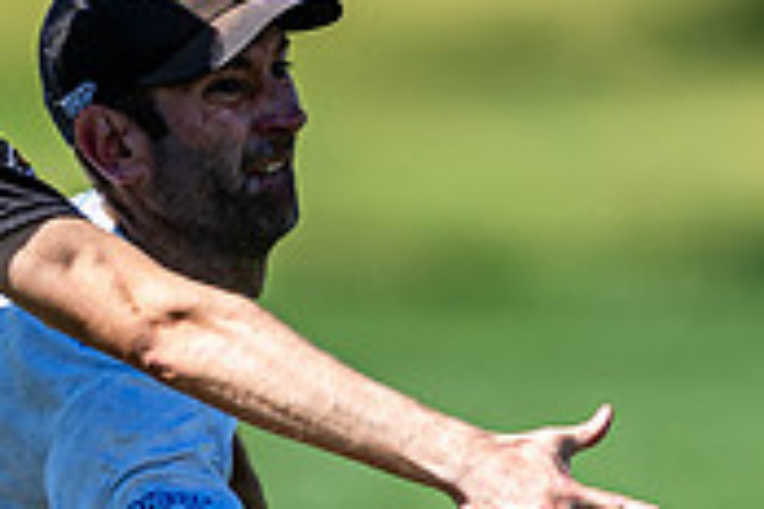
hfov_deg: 1.0
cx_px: 241
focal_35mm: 2048
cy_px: -39
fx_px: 43460
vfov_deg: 0.7
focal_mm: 400
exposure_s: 1/2500
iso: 100
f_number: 2.8
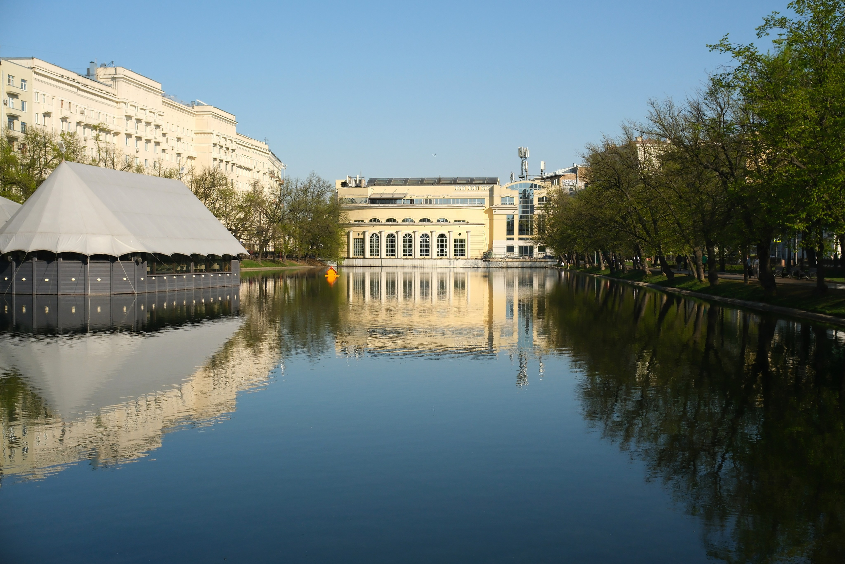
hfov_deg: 47.4
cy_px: 282
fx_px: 962
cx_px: 422
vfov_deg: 32.6
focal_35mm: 41
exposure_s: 1/1600
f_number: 8
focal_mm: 27
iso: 640
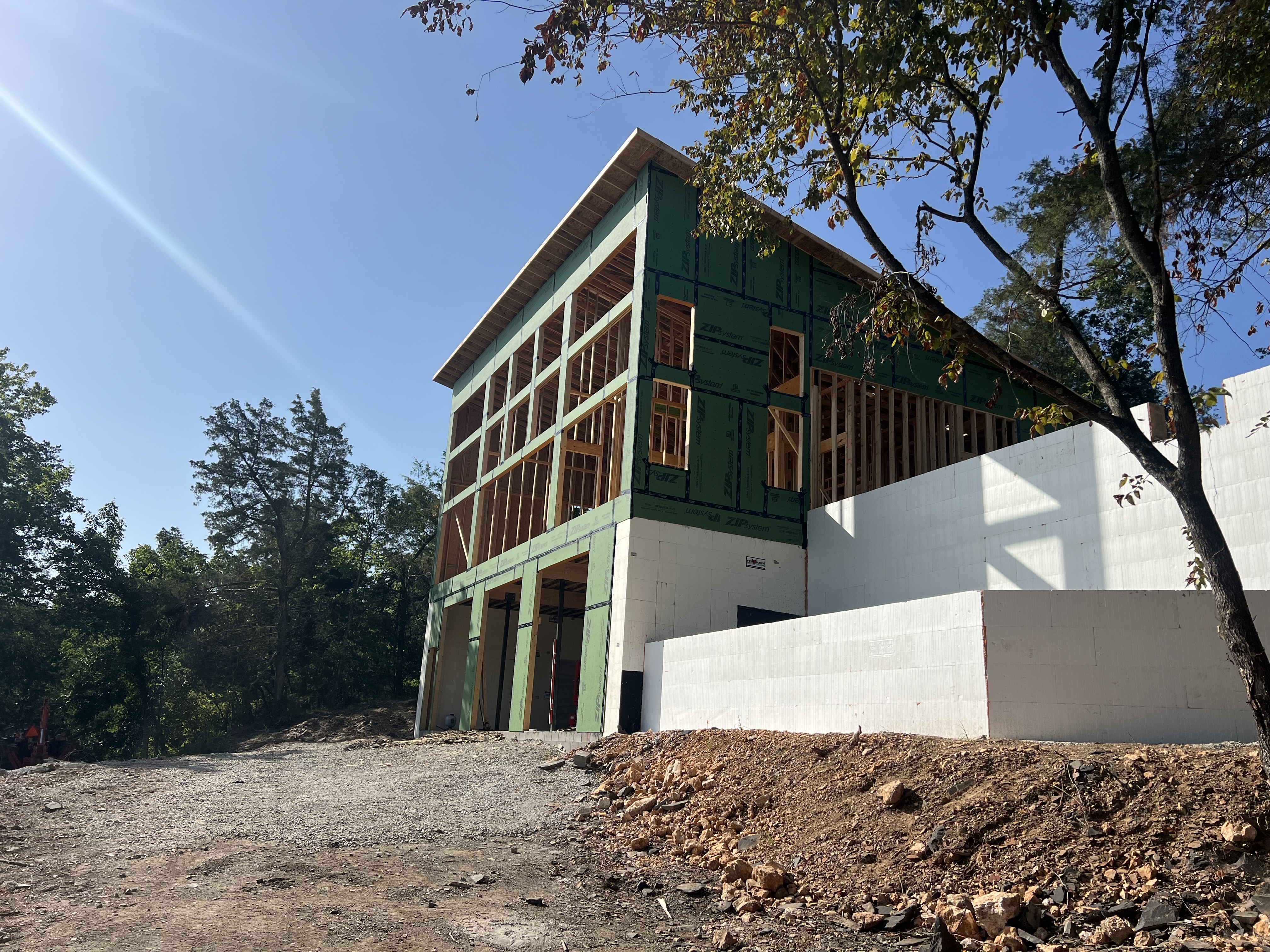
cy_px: 476
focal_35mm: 26
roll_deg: -4.0
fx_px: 954
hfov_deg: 67.3
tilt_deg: +15.9
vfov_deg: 53.1
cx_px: 635
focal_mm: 5.7
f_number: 1.5
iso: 50
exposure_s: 1/6579
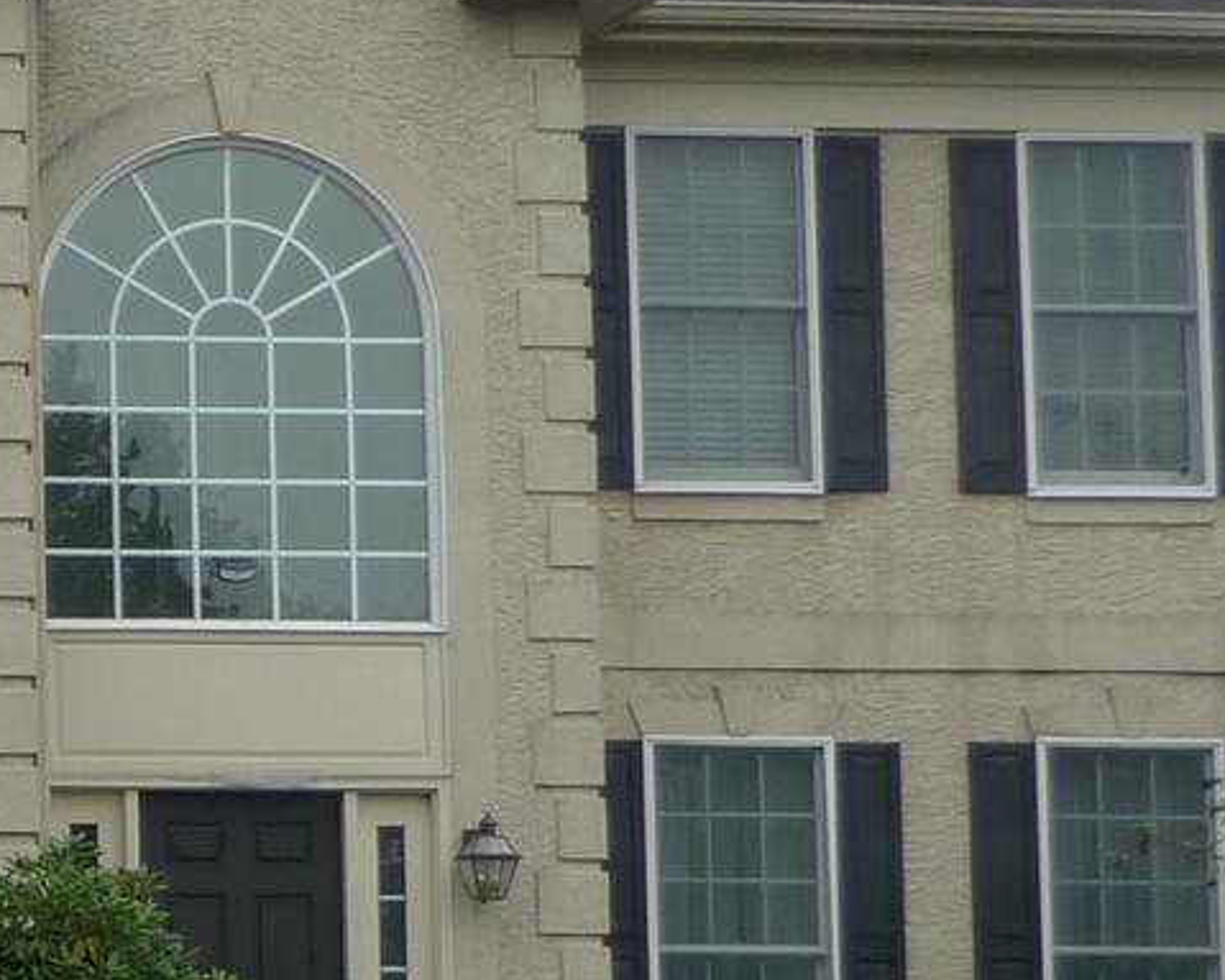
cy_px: 719
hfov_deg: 10.5
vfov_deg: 9.0
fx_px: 6198
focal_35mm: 171
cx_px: -1054
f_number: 2.5
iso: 80
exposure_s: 1/200
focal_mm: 8.8
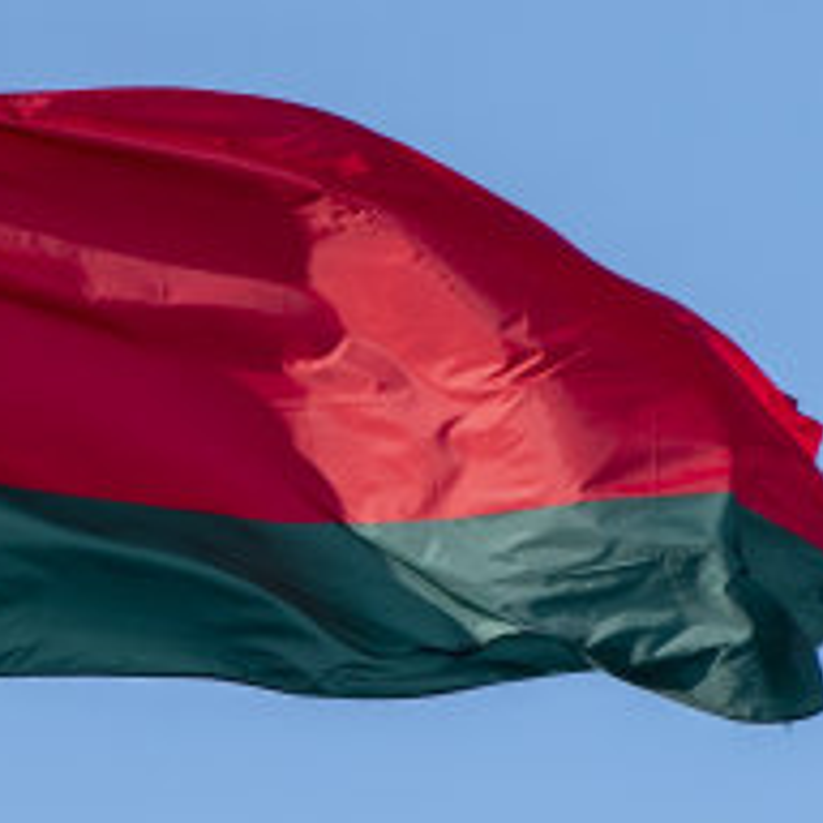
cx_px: 154
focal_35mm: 541
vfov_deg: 3.2
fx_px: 14552
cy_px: 602
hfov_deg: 3.2
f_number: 4.5
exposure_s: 1/1250
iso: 200
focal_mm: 200
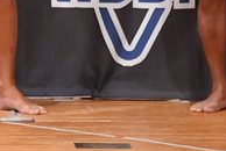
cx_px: -15
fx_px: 7142
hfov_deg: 1.8
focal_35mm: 1136
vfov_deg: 1.2
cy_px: -95
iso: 11400
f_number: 5.6
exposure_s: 1/400
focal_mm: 190
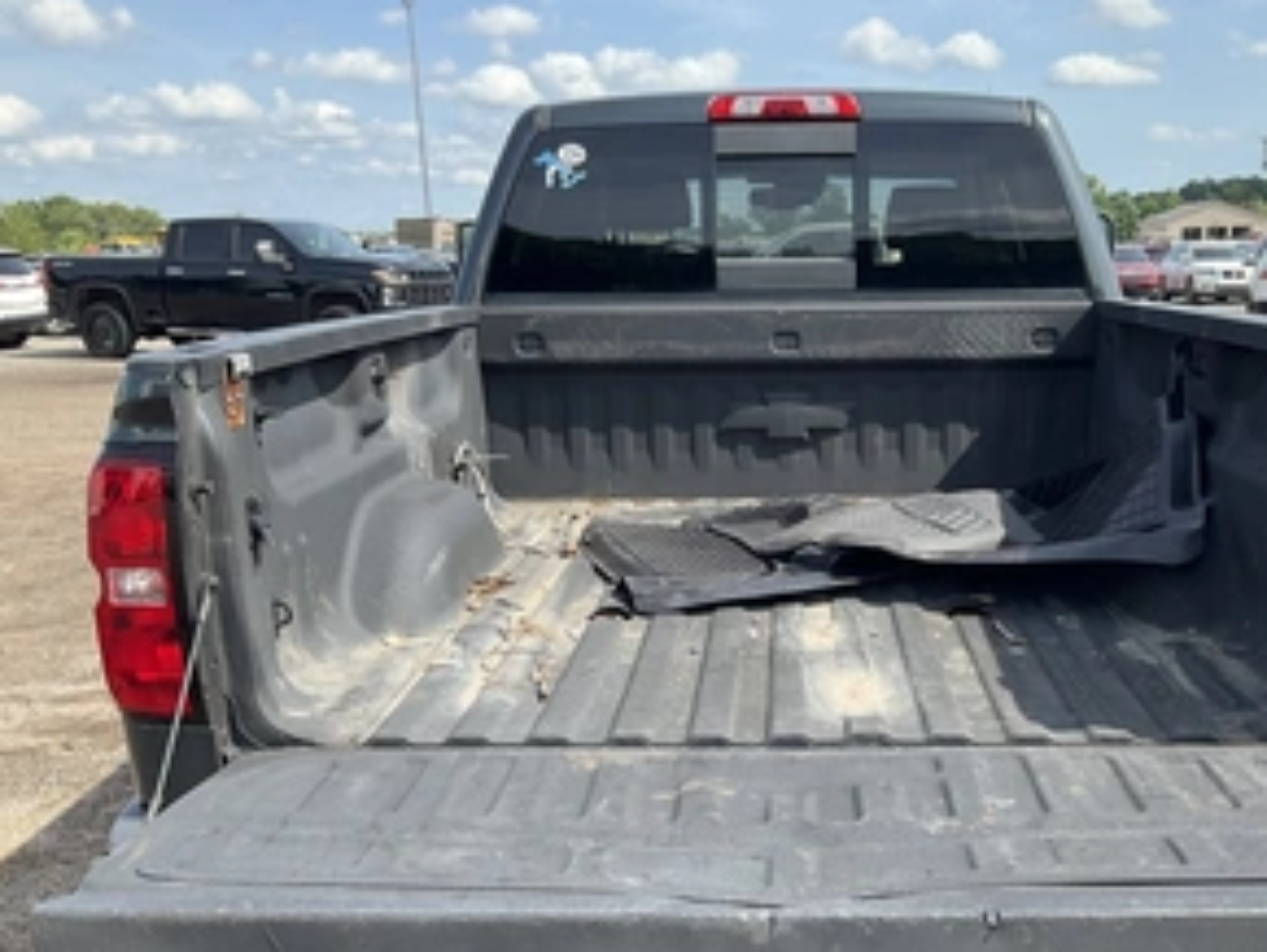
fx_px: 1465
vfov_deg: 35.6
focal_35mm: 40
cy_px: 638
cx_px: 769
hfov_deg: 46.5
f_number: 1.8
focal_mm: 3
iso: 25
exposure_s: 1/657
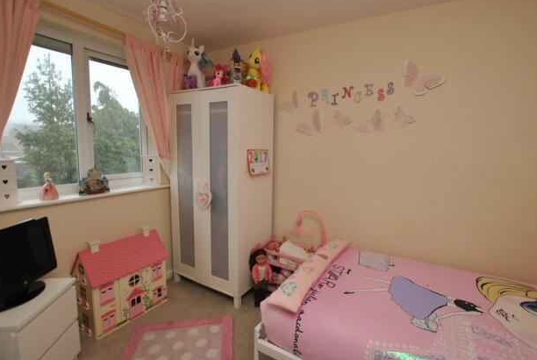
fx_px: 239
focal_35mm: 16
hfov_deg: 96.6
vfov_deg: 73.9
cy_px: 173
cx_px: 281
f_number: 4
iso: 200
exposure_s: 1/60
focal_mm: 10
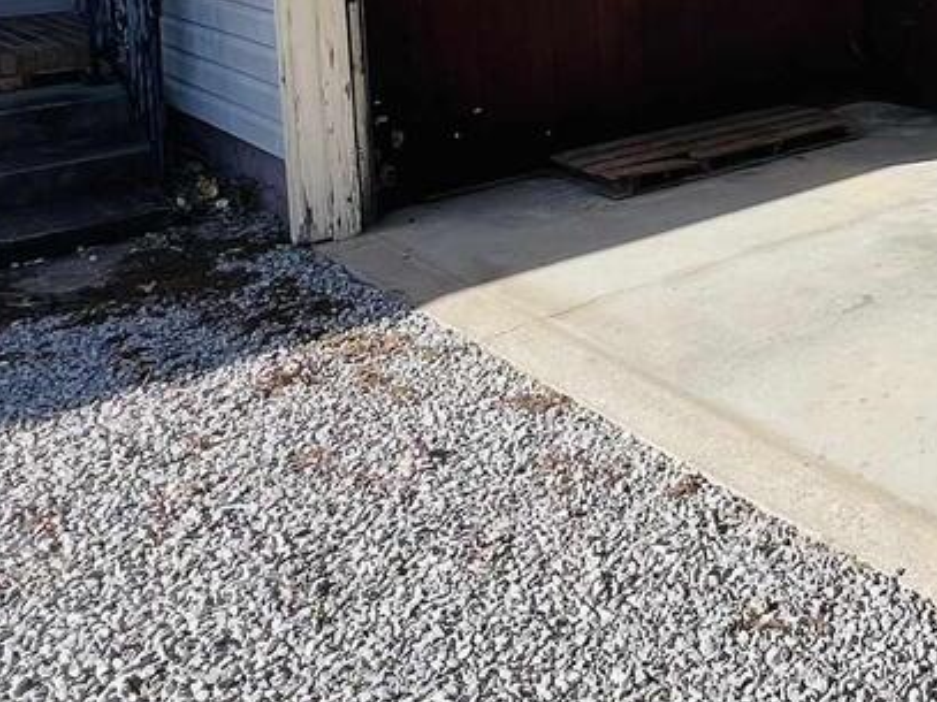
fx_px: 1245
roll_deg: +1.7
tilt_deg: -8.5
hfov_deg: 36.3
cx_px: 974
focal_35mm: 46
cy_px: -16
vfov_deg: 29.2
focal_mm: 1.57
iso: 32
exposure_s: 1/758
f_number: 1.8
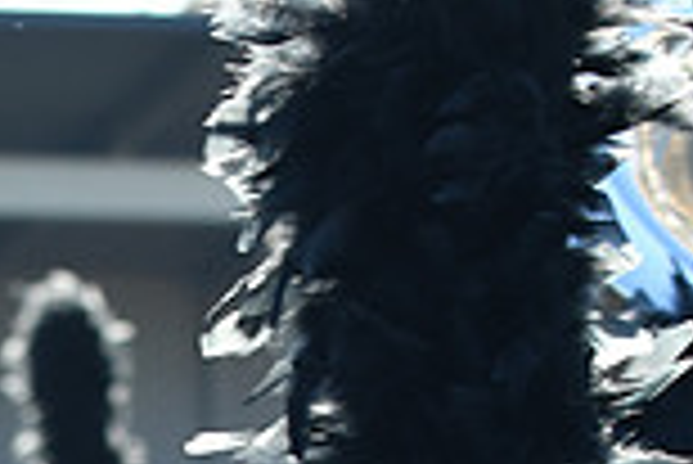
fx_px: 5915
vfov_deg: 4.4
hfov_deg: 6.7
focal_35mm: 307
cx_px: 410
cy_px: 973
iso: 250
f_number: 5.6
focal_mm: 70
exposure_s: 1/500
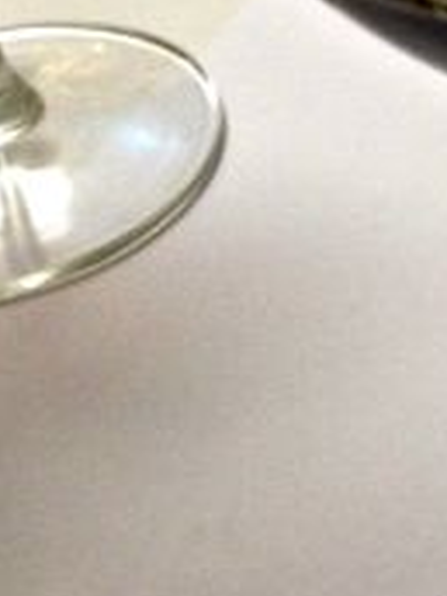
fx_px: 1756
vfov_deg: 18.4
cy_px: -88
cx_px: 627
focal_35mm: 102
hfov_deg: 13.8
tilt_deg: -29.3
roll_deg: +0.9
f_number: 2.4
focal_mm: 4.12
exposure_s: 1/20
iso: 250
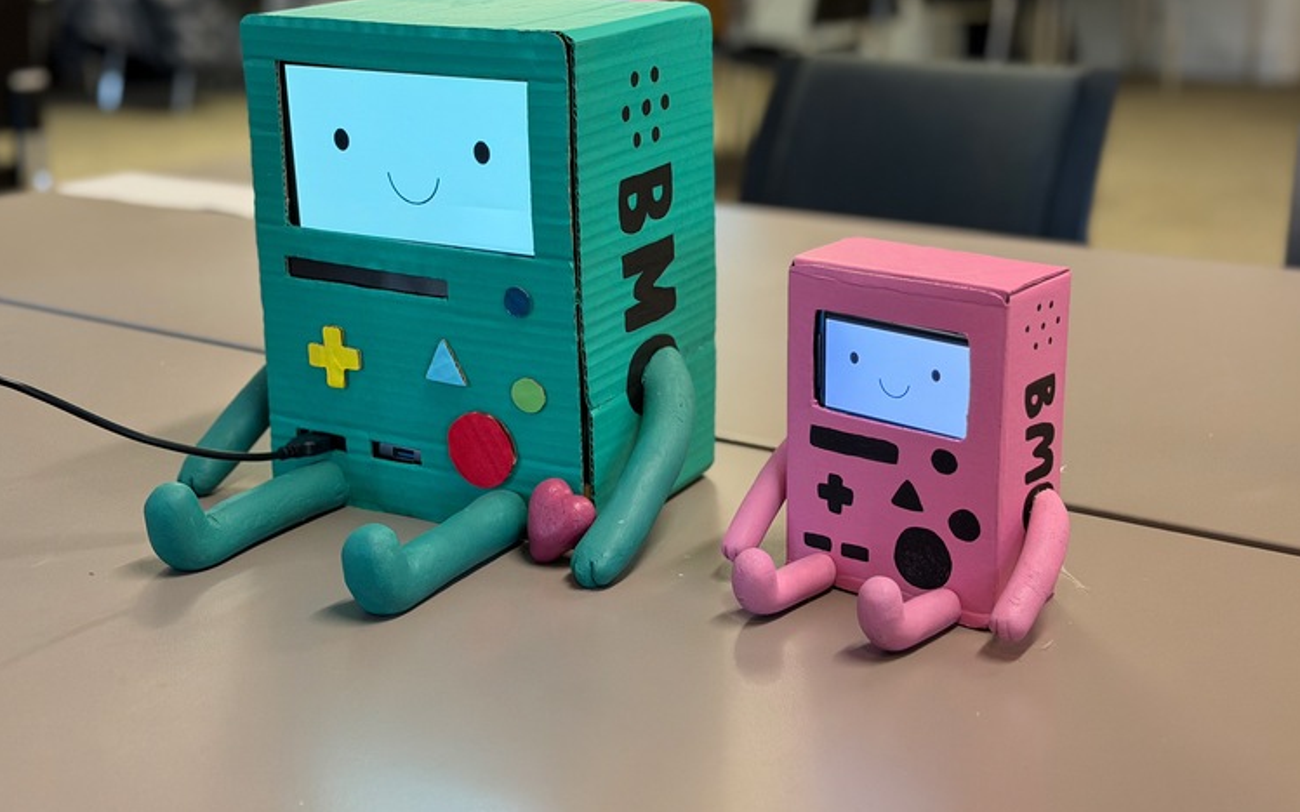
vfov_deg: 24.8
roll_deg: +0.2
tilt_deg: -14.5
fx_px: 1842
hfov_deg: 38.9
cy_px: 329
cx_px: 653
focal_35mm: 52
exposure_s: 1/33
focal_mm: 6.76
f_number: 1.78
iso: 250
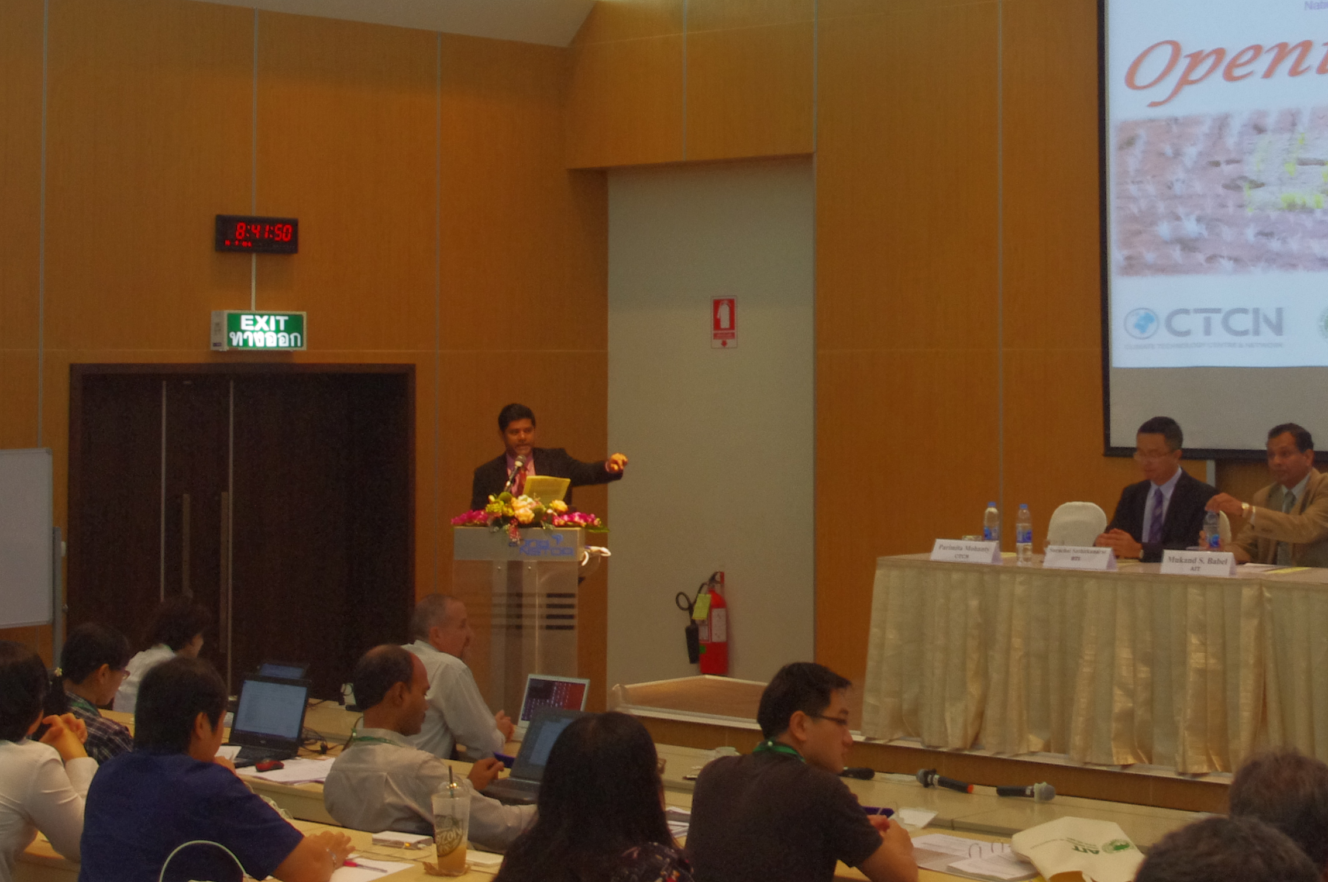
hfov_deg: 29.5
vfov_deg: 19.8
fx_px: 2506
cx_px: 861
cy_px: 241
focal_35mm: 68
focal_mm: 24.38
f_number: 5.6
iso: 800
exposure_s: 1/50
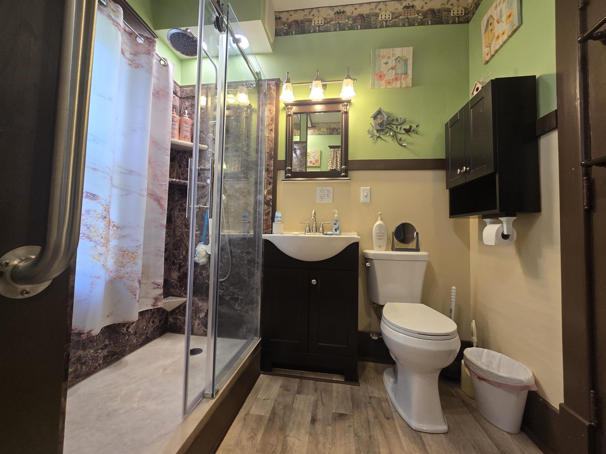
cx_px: 303
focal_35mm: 13
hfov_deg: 106.2
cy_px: 227
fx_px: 228
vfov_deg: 89.9
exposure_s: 1/60
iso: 80
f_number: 2.2
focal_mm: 2.2
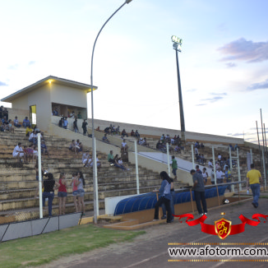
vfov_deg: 39.2
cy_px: 132
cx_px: 82
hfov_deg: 38.6
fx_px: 377
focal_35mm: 43
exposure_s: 1/80
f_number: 4
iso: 400
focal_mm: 22
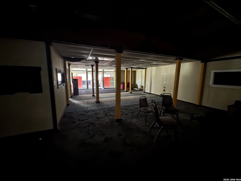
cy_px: 90
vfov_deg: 85.7
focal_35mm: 14
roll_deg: -1.1
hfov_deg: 102.1
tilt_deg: -8.7
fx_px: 97
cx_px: 120
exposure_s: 1/8
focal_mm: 2.22
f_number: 2.2
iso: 3200
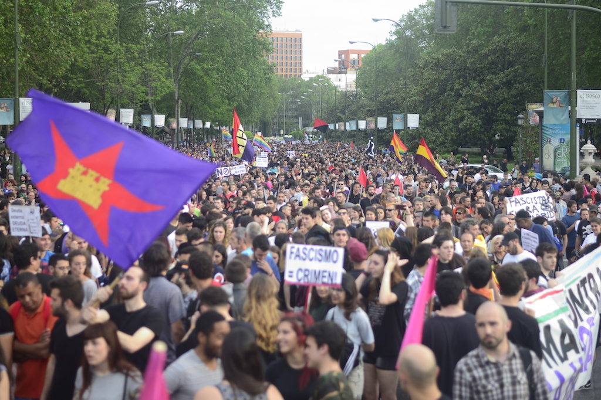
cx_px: 300
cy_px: 200
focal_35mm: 50
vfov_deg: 27.0
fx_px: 834
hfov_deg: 39.6
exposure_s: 1/640
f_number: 2.2
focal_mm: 50
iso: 200
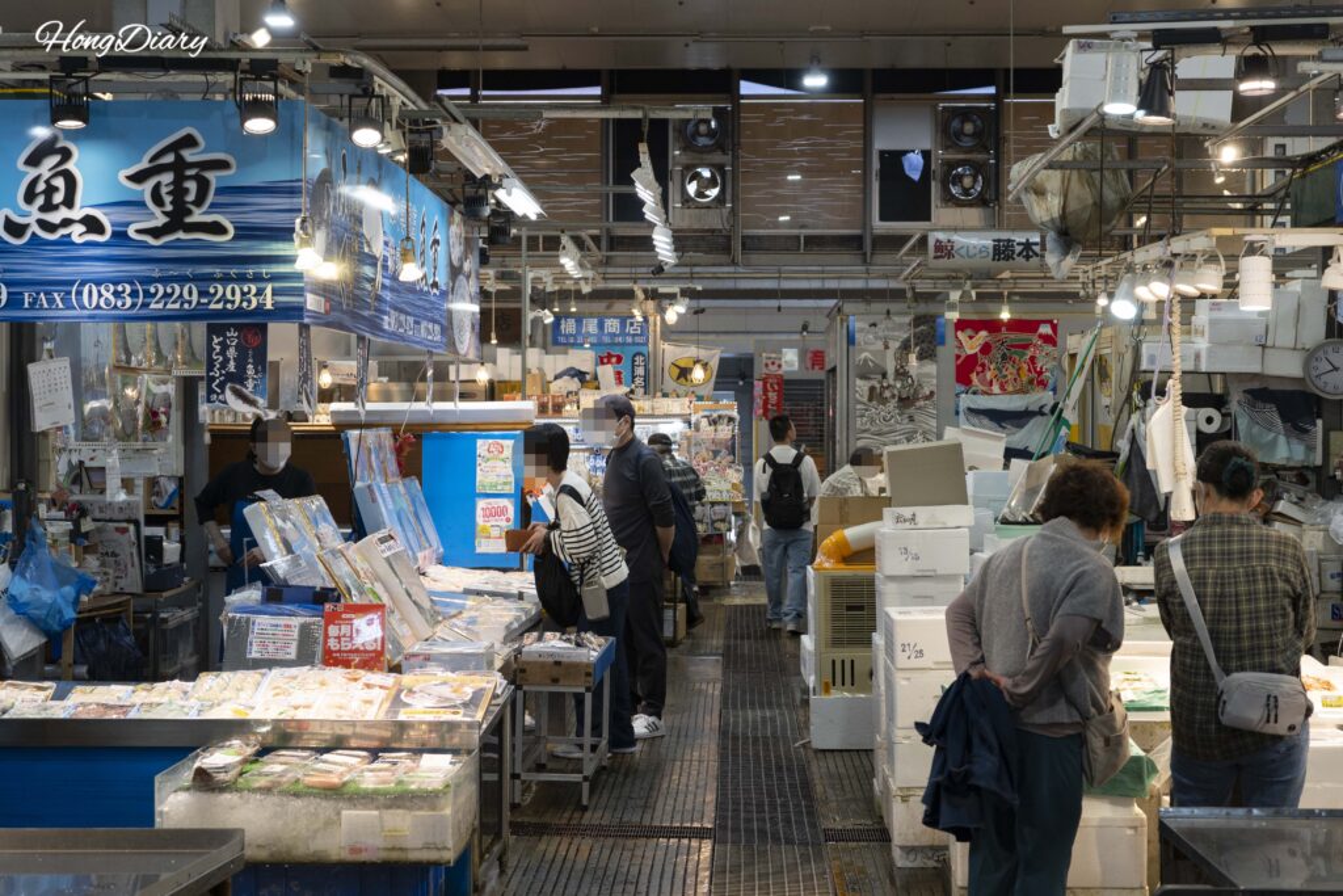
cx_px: 672
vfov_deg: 22.6
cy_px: 448
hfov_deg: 33.4
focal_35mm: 60
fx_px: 2238
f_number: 5.6
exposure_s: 1/160
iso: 1250
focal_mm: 60
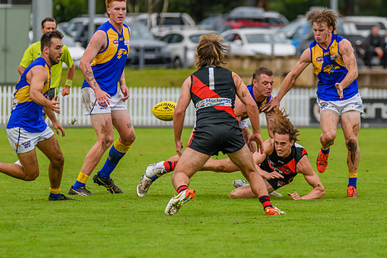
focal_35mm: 435
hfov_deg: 4.7
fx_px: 4677
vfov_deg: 3.2
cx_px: 189
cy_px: 135
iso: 900
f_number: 4
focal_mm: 250
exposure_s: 1/2000
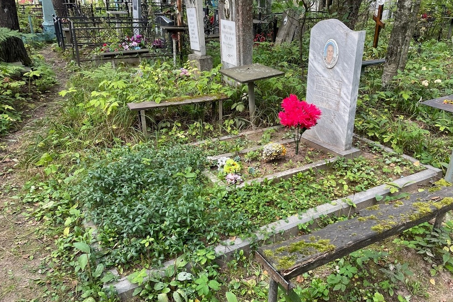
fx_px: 352
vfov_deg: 46.4
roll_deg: -0.5
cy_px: 148
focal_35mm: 28
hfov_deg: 65.5
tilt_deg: -20.1
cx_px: 233
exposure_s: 1/121
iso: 80
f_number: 1.6
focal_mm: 4.2
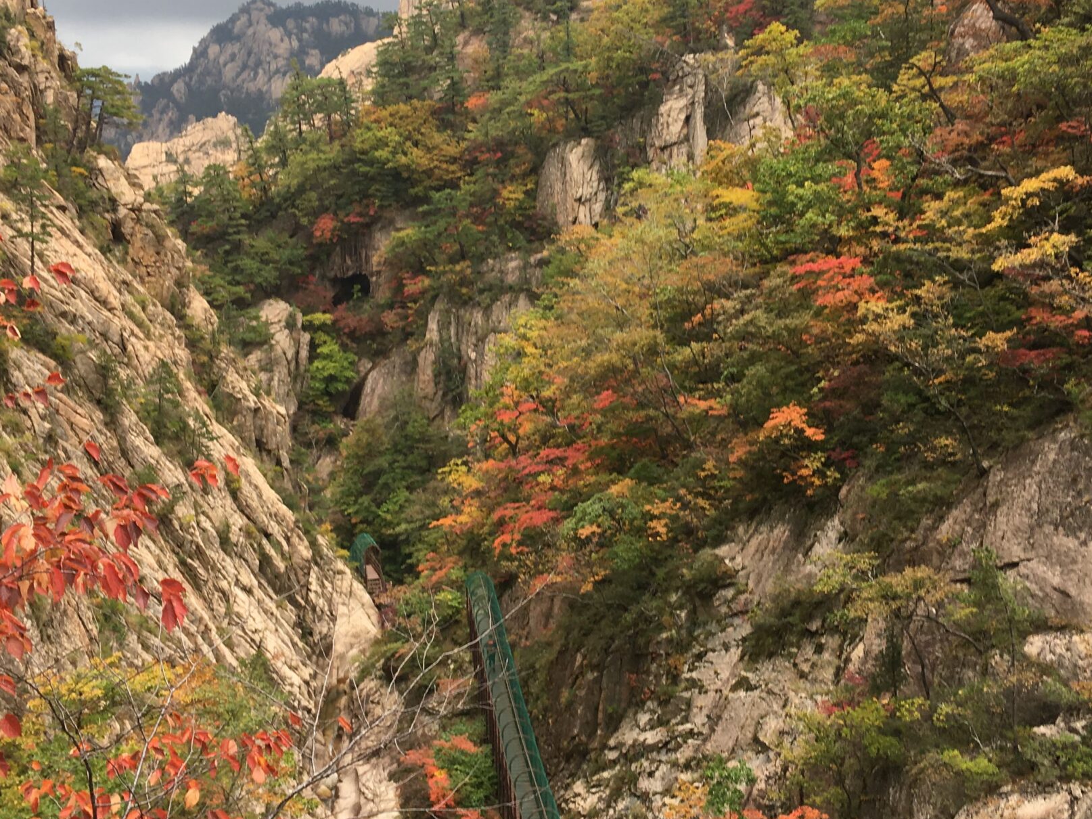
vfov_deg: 31.5
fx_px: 1451
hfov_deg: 41.2
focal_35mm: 46
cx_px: 551
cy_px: 389
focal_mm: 4.15
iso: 25
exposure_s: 1/236
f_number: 2.2
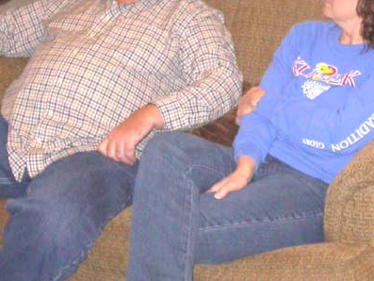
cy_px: 6
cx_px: 238
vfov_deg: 14.9
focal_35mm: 98
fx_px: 1059
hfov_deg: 20.0
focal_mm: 7.85
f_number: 2.6
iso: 200
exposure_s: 1/60
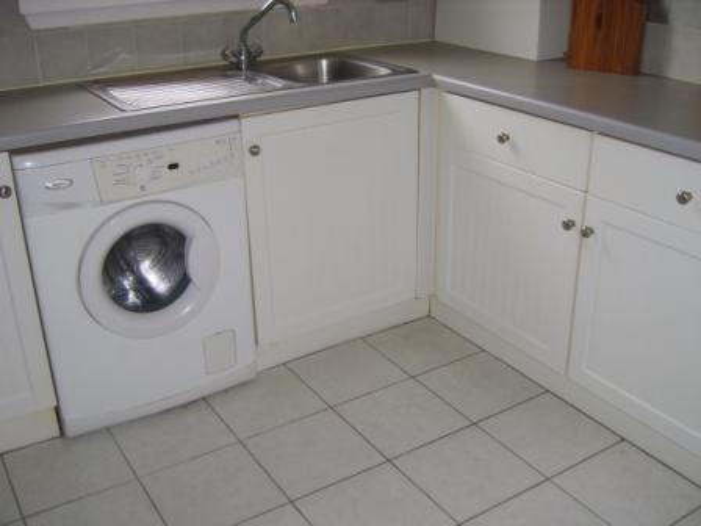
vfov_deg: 37.7
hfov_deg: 49.0
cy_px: 263
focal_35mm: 38
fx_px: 770
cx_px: 350
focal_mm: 7.8
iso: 50
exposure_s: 1/30
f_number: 2.8
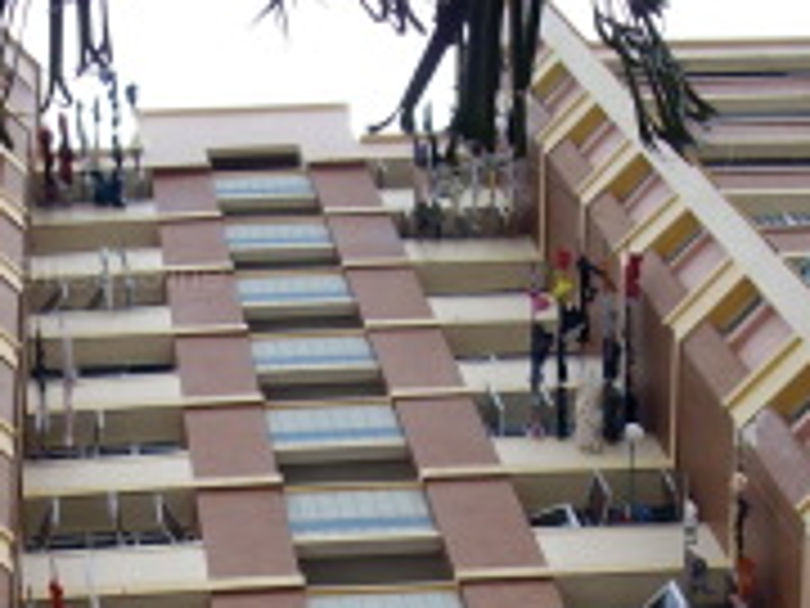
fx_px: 2644
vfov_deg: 12.8
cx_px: 302
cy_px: 730
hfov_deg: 17.4
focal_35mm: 113
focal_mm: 6.2
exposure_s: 1/250
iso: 80
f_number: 5.6
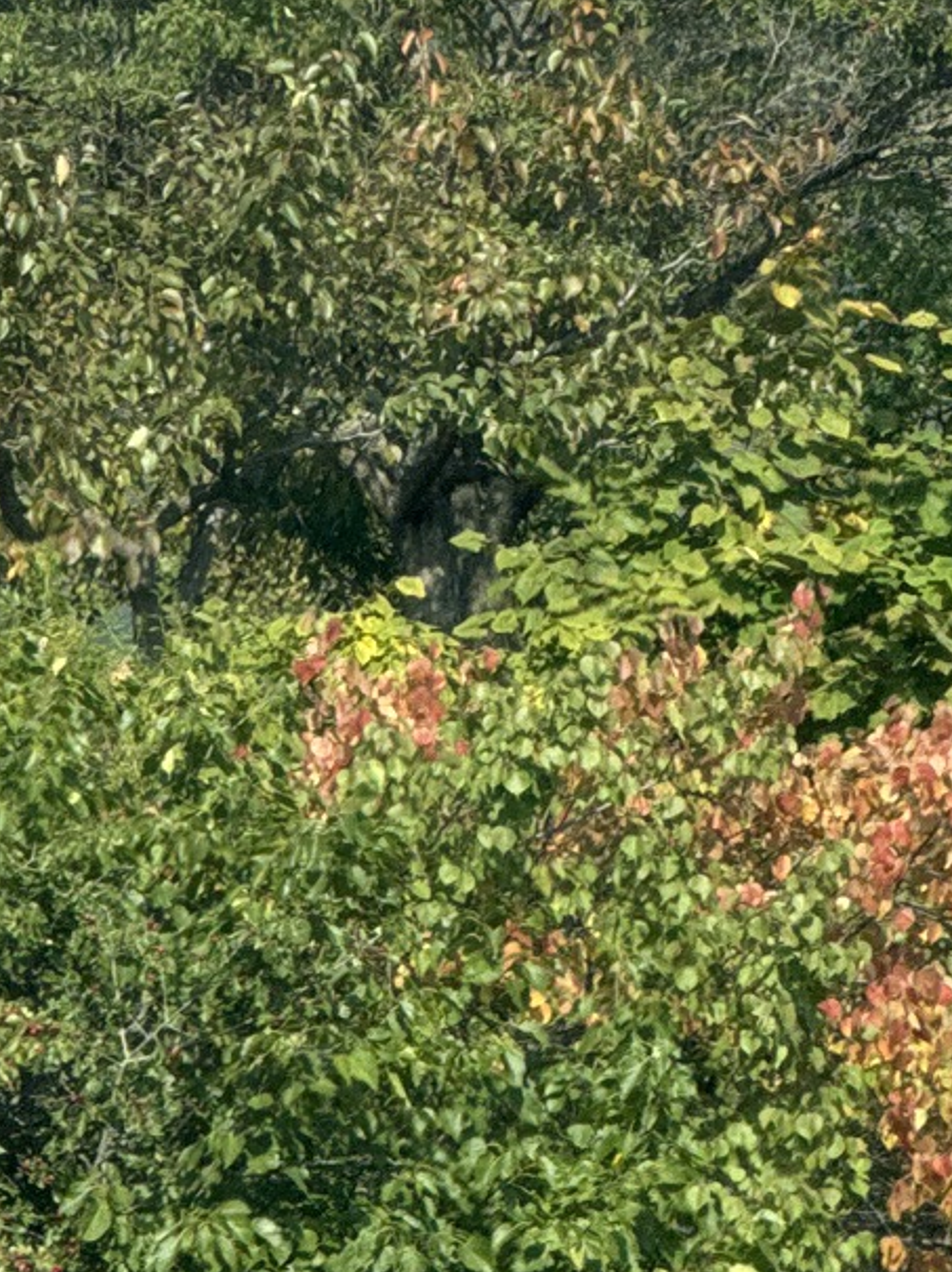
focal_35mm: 397
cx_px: -109
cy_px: -713
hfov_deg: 3.7
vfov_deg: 5.0
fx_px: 14573
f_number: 2.8
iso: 50
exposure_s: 1/601
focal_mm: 15.66
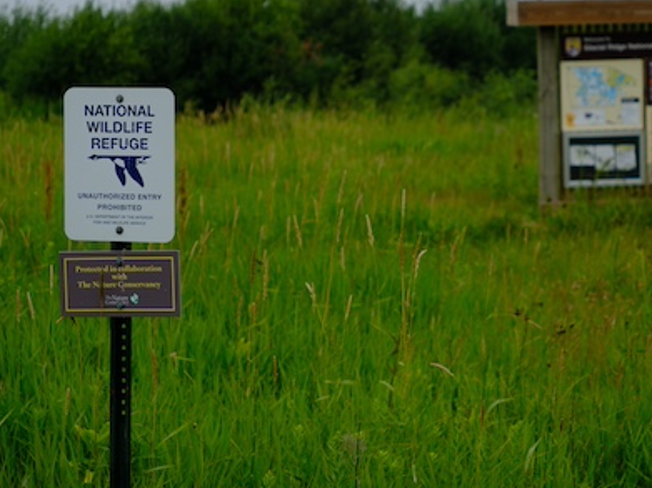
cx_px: 439
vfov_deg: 15.9
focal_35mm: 93
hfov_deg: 21.0
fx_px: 1751
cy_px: 179
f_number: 2.8
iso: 125
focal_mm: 41.1
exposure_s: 1/1900
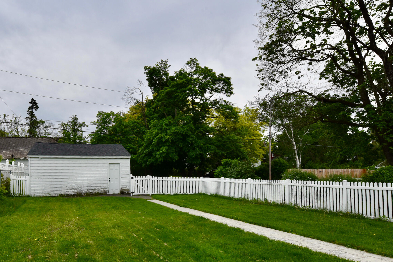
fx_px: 229
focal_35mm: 21
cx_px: 146
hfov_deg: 79.6
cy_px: 164
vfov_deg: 58.8
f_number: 14
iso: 800
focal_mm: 14
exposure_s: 1/800
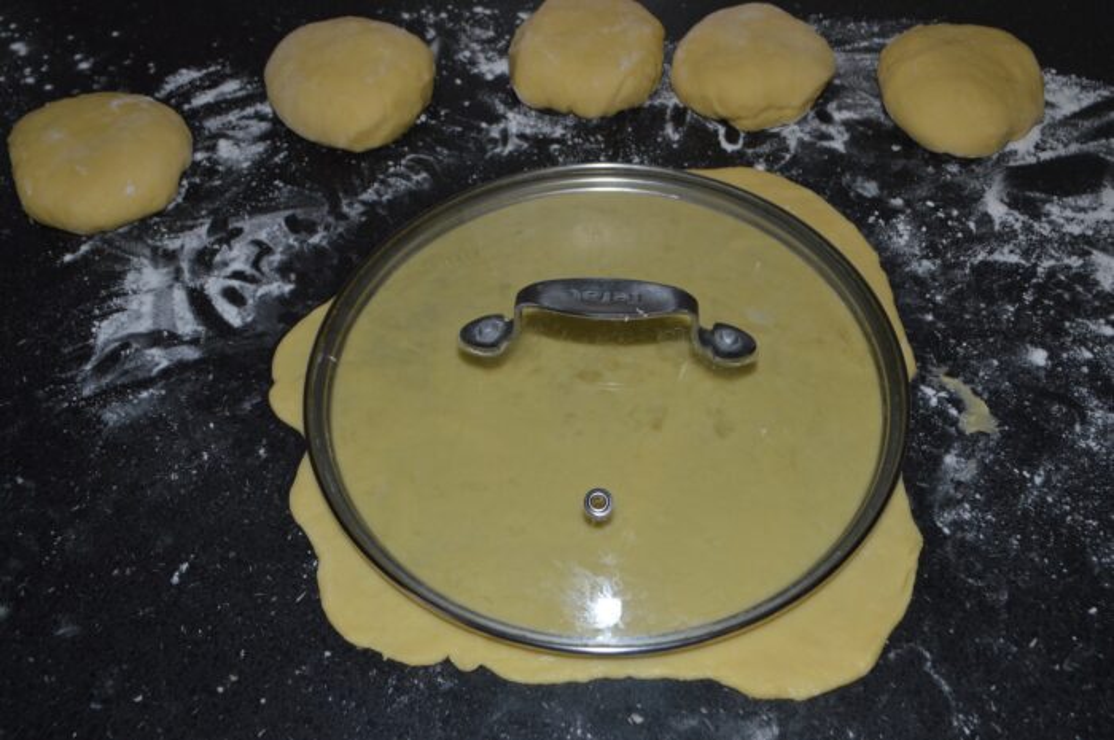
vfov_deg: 39.9
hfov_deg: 57.3
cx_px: 557
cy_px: 370
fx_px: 1020
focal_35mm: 33
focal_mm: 22
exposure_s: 1/60
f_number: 8
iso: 100
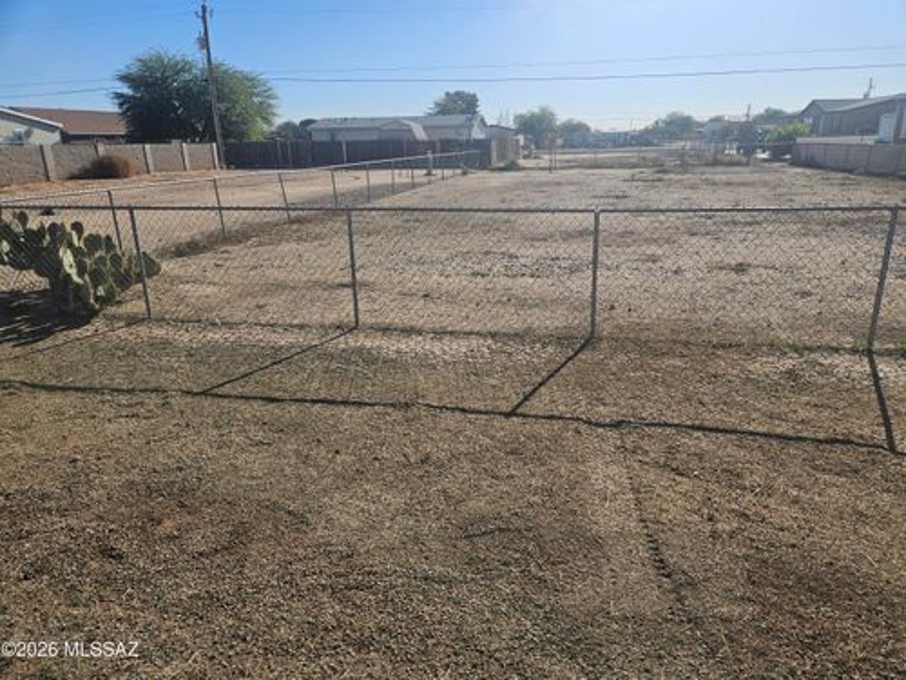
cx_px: 453
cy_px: 340
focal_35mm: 23
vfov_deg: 58.9
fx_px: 602
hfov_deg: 73.9
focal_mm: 5.4
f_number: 1.8
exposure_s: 1/2657
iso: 25
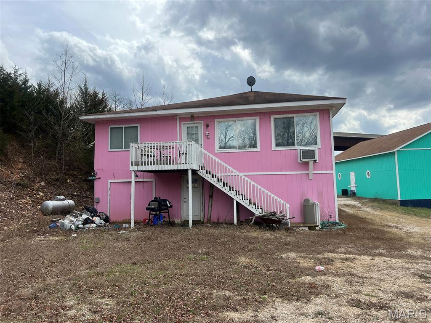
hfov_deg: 67.3
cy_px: 162
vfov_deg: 53.1
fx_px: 324
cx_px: 216
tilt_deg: +4.4
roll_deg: +1.8
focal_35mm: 26
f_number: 1.5
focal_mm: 5.7
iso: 50
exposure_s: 1/3831
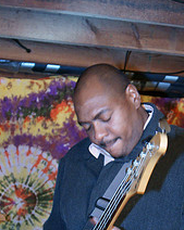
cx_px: 133
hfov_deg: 14.2
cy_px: 164
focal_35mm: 108
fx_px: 737
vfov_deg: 17.7
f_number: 2.8
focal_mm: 28
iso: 800
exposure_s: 1/25
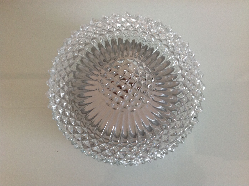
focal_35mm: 35
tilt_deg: -79.5
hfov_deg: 52.7
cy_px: 93
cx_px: 124
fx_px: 251
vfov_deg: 40.6
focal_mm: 4.28
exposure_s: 1/15
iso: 125
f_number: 2.4
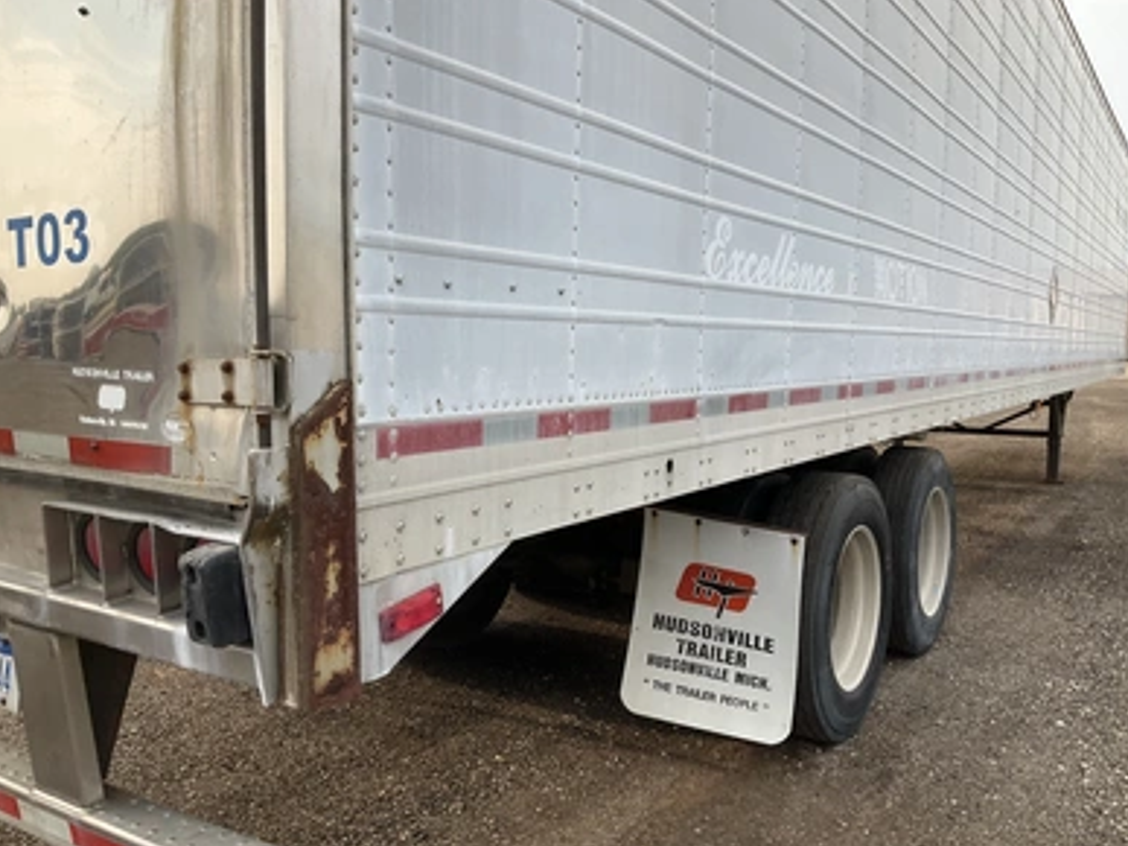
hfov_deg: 60.0
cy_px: 429
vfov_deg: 46.8
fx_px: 977
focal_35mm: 30
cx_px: 560
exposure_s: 1/586
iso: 25
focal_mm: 3
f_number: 1.8
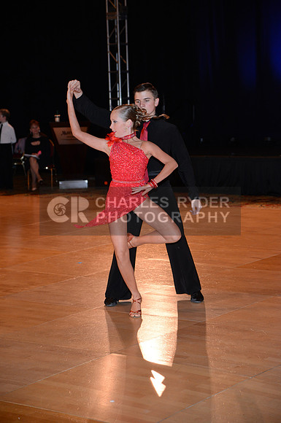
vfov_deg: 23.9
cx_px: 140
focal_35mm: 85
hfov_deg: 16.0
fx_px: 998
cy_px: 212
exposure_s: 1/200
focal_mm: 85
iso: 2000
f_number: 4.5
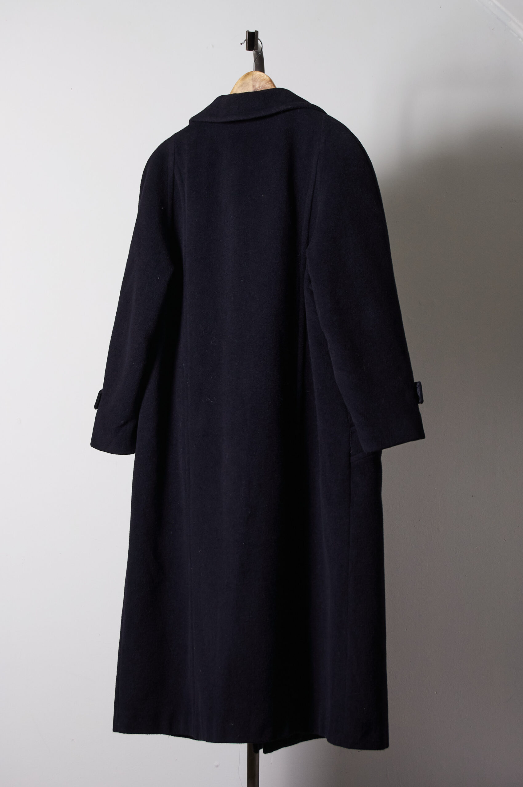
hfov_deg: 16.5
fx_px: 1803
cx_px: 262
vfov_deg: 24.6
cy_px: 394
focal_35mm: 82
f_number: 9
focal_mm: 55
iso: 200
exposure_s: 1/100
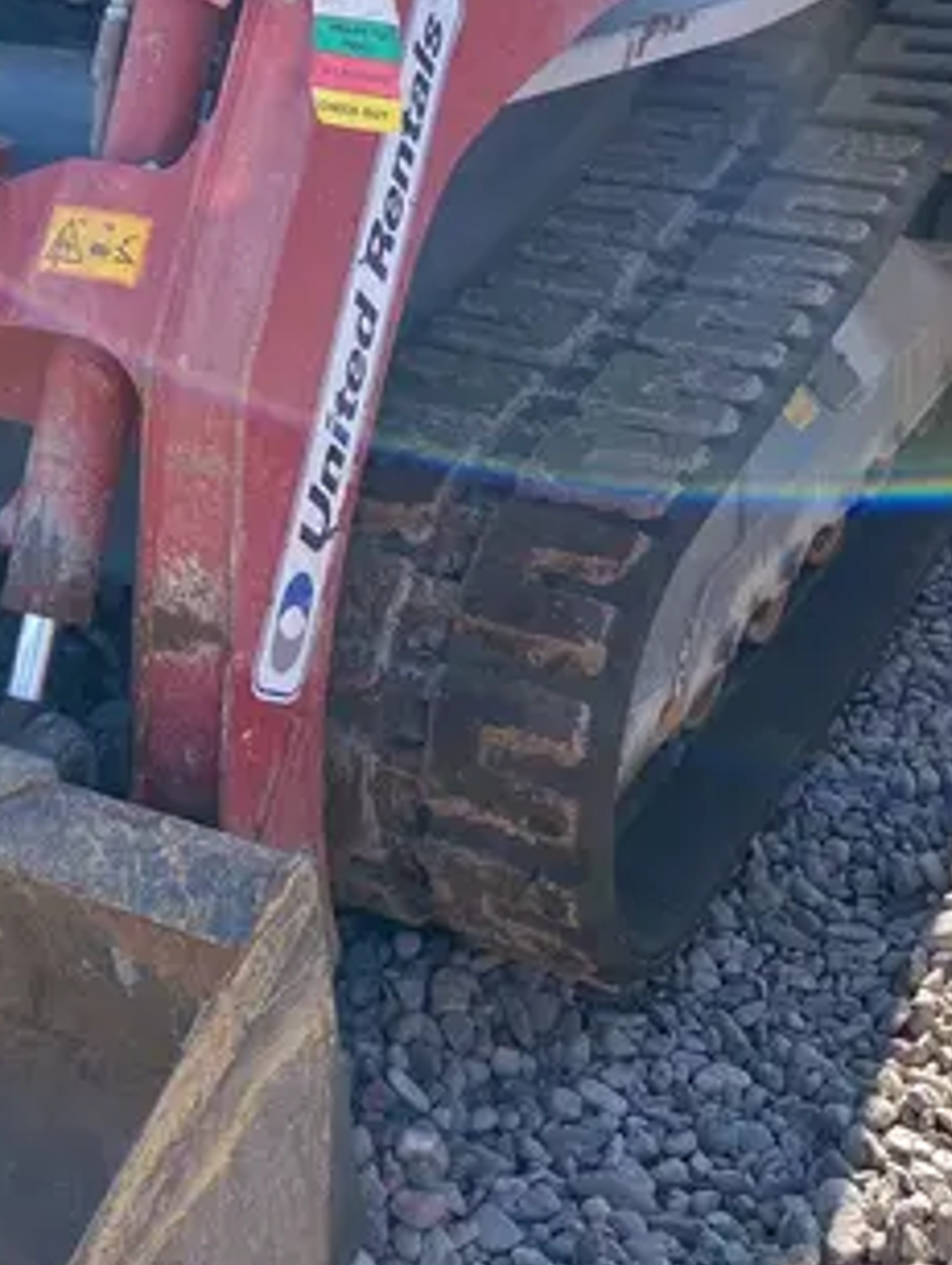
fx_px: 2269
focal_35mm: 62
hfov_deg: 23.6
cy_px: 117
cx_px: 297
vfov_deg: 29.8
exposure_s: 1/858
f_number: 1.8
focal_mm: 4.25
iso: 32
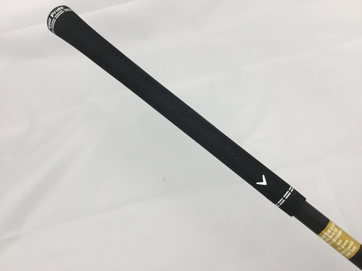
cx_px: 181
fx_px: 324
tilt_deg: -61.8
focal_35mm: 31
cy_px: 136
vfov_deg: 45.4
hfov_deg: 58.4
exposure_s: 1/33
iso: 32
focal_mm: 3.3
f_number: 2.4
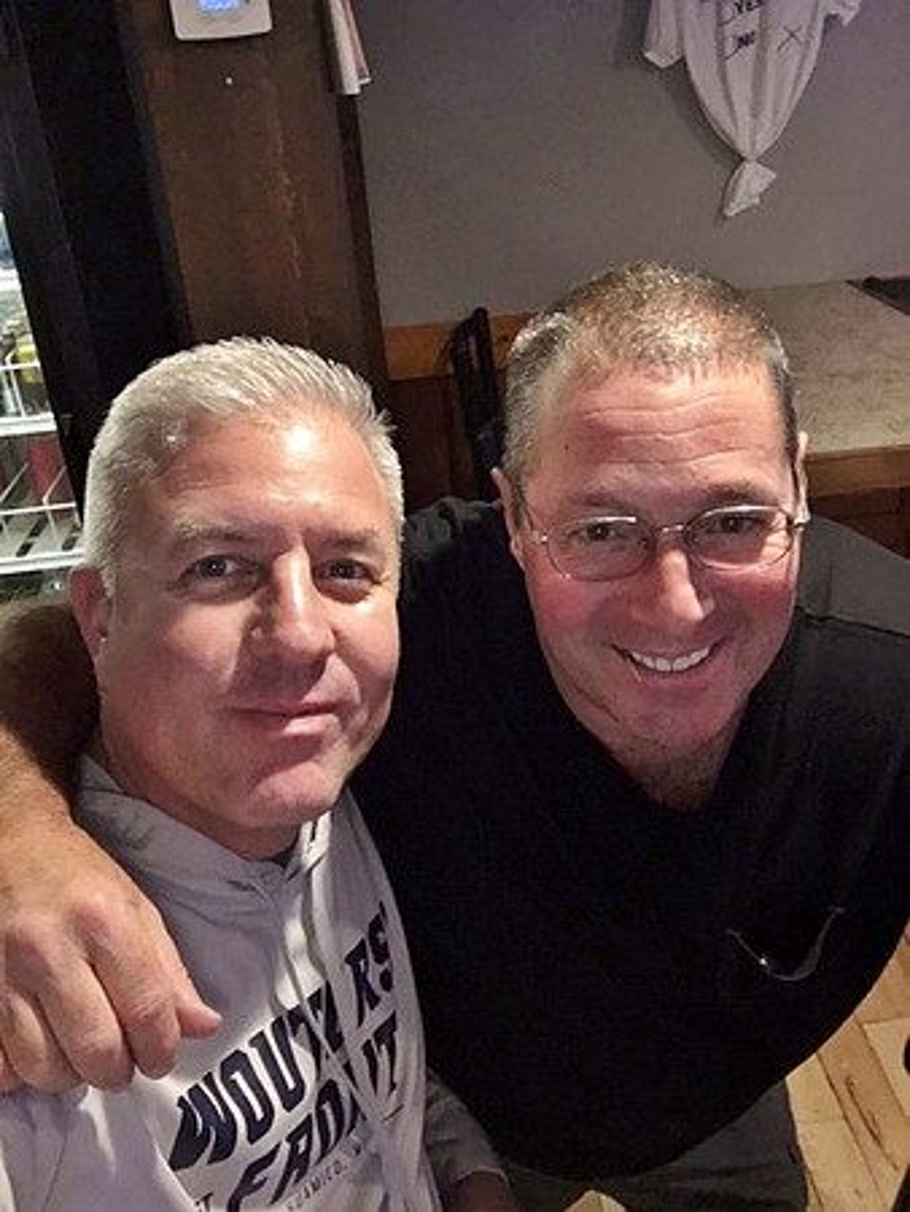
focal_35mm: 31
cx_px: 455
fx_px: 1086
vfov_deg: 58.3
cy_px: 606
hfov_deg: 45.5
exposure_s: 1/15
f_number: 2.2
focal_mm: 2.65
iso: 200
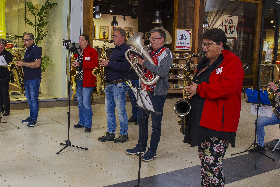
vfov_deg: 31.2
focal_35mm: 43
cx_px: 81
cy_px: 83
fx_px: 335
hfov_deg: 44.3
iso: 800
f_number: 7.1
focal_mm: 24
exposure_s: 1/160
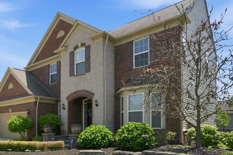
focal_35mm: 27
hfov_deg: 63.7
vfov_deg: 46.8
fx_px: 175
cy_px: 109
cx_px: 61
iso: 100
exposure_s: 1/320
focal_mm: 14
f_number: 8
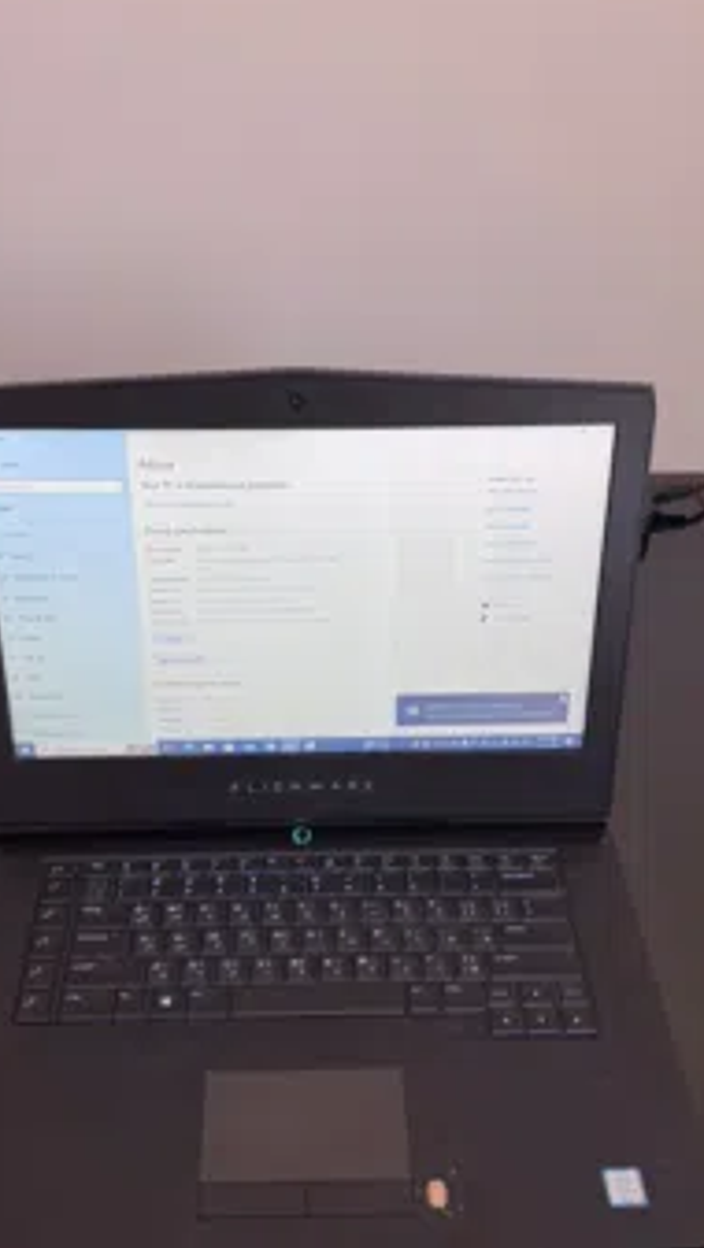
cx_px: 322
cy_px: 685
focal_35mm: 31
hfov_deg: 37.8
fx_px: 1027
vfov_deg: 62.5
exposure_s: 1/121
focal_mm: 6.76
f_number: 1.78
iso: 200
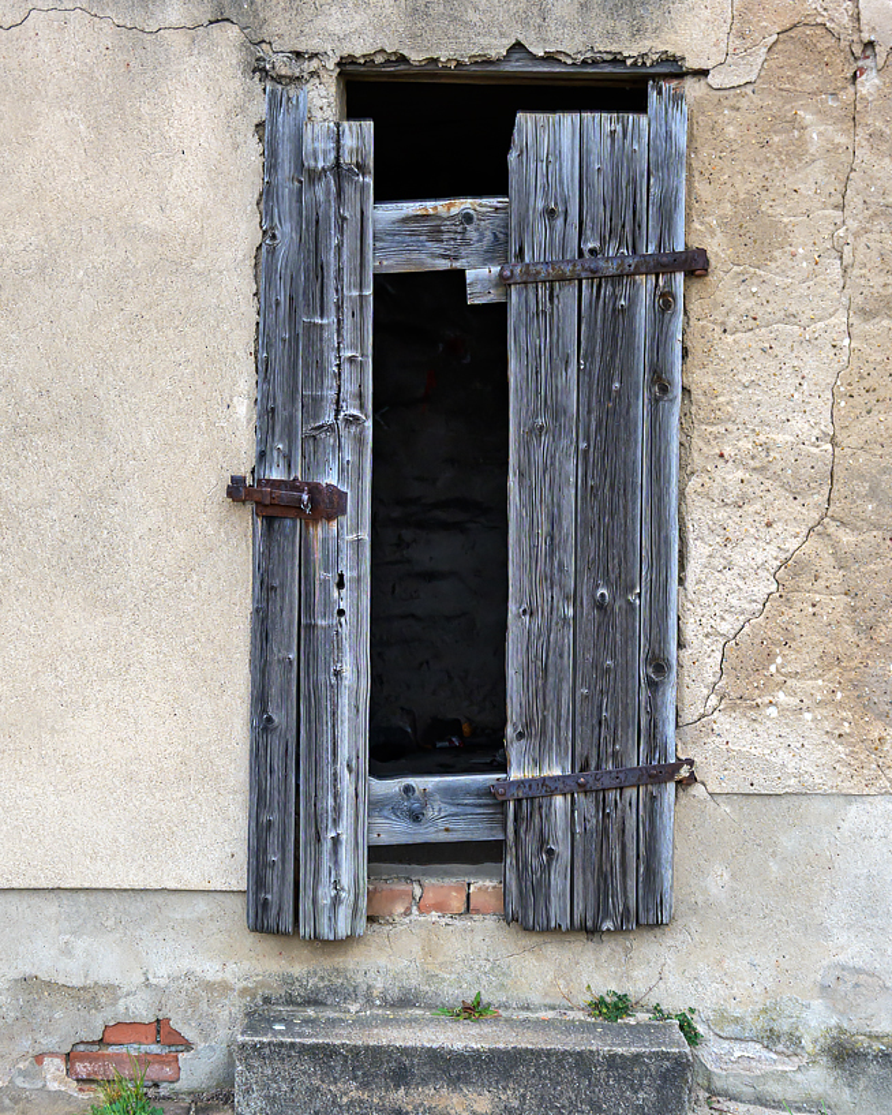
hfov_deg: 28.0
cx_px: 451
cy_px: 635
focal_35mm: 54
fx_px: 1791
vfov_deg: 34.5
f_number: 5.6
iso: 400
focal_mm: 31.5
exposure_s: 1/20
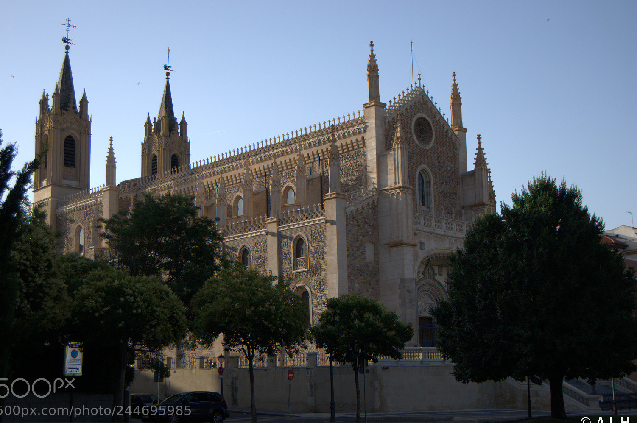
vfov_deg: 27.2
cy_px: 218
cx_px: 309
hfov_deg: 40.0
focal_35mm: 50
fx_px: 875
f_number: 4.2
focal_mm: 31
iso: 125
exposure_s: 1/125
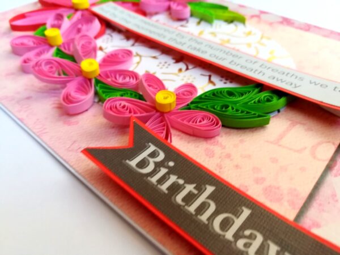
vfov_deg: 53.1
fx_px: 255
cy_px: 128
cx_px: 170
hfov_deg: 67.3
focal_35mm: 26
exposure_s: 1/30
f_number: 2.2
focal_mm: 3.83
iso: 125
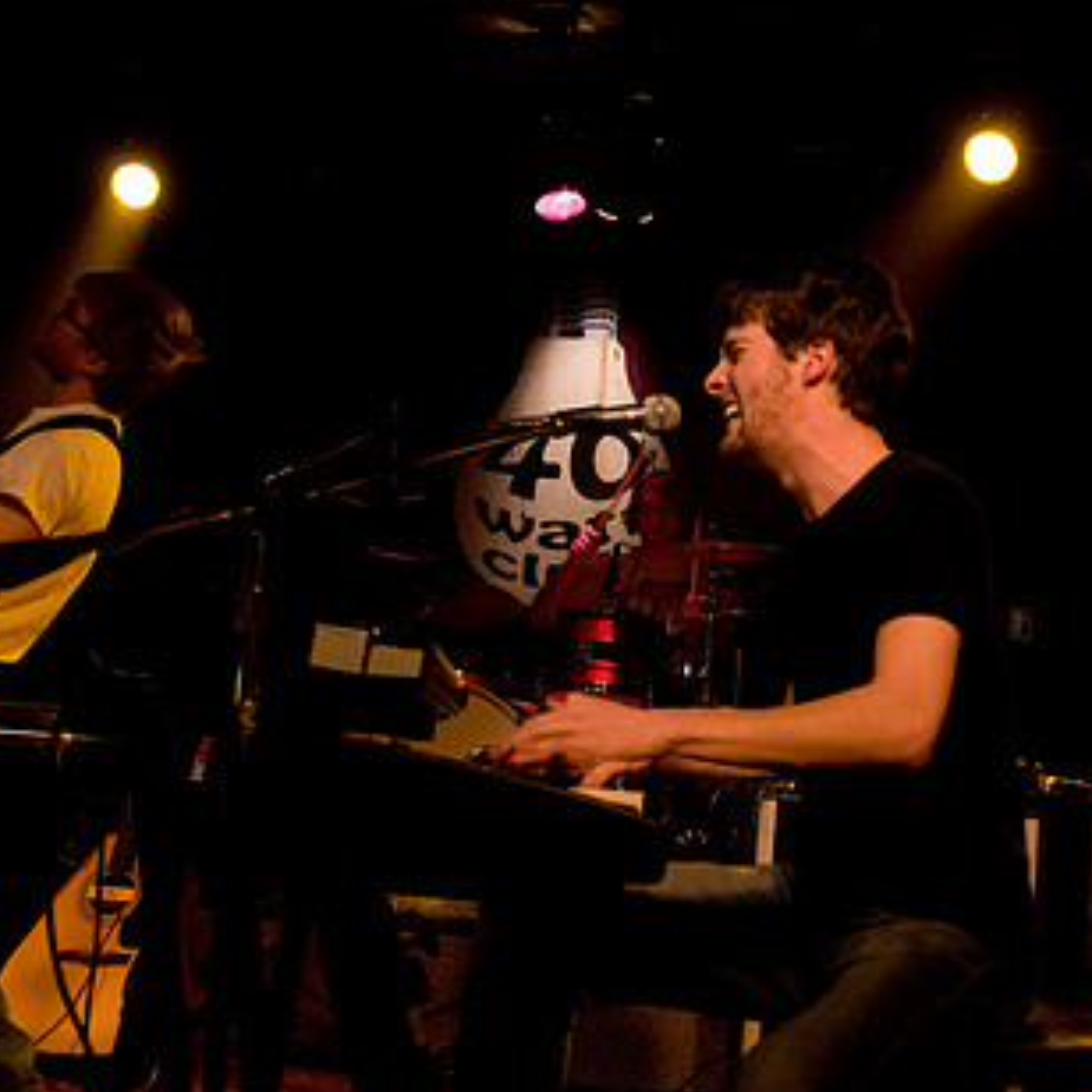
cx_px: 574
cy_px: 537
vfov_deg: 35.4
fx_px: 1713
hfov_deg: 35.3
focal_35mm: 48
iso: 1250
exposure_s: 1/80
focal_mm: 20
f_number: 2.8
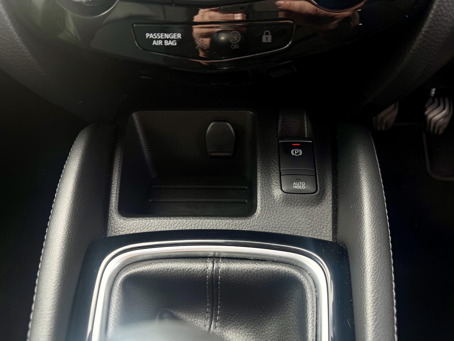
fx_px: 315
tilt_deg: -47.6
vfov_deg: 56.8
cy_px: 170
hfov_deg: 71.6
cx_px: 227
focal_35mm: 24
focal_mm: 6.76
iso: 64
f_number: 1.78
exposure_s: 1/178
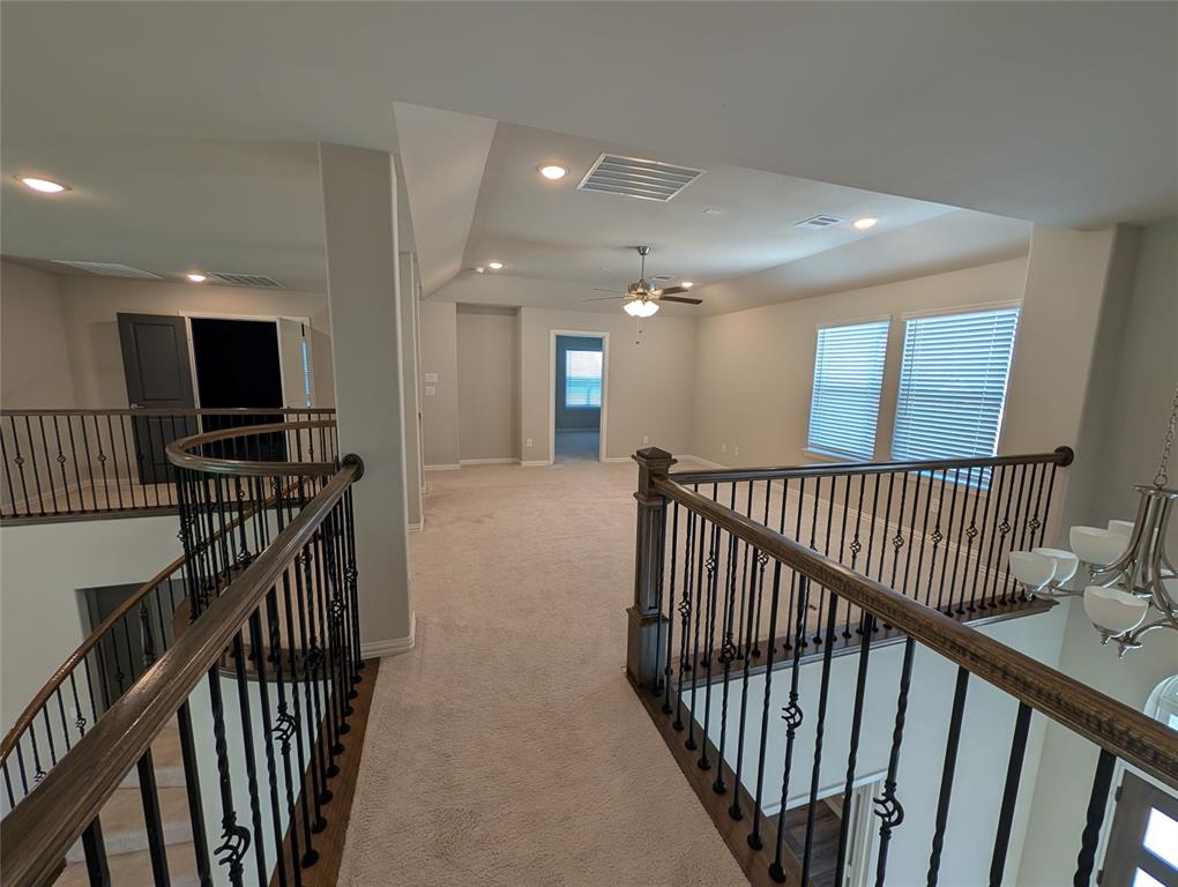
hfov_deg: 110.5
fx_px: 409
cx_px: 589
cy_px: 444
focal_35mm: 12
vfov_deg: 94.6
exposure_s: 1/120
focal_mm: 2.02
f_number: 1.7
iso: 67
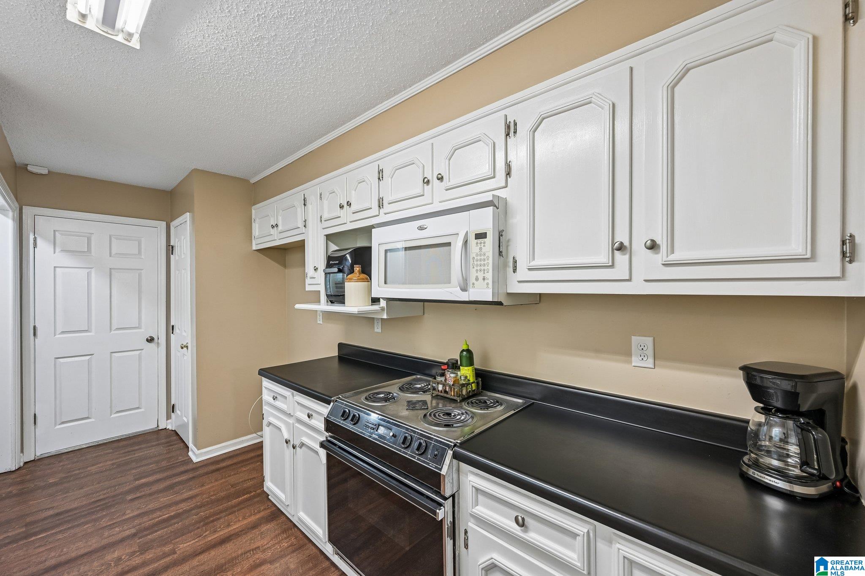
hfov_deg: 104.3
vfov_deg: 81.2
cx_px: 432
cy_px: 288
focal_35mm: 14
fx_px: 336
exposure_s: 1/13
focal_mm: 14
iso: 400
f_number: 8
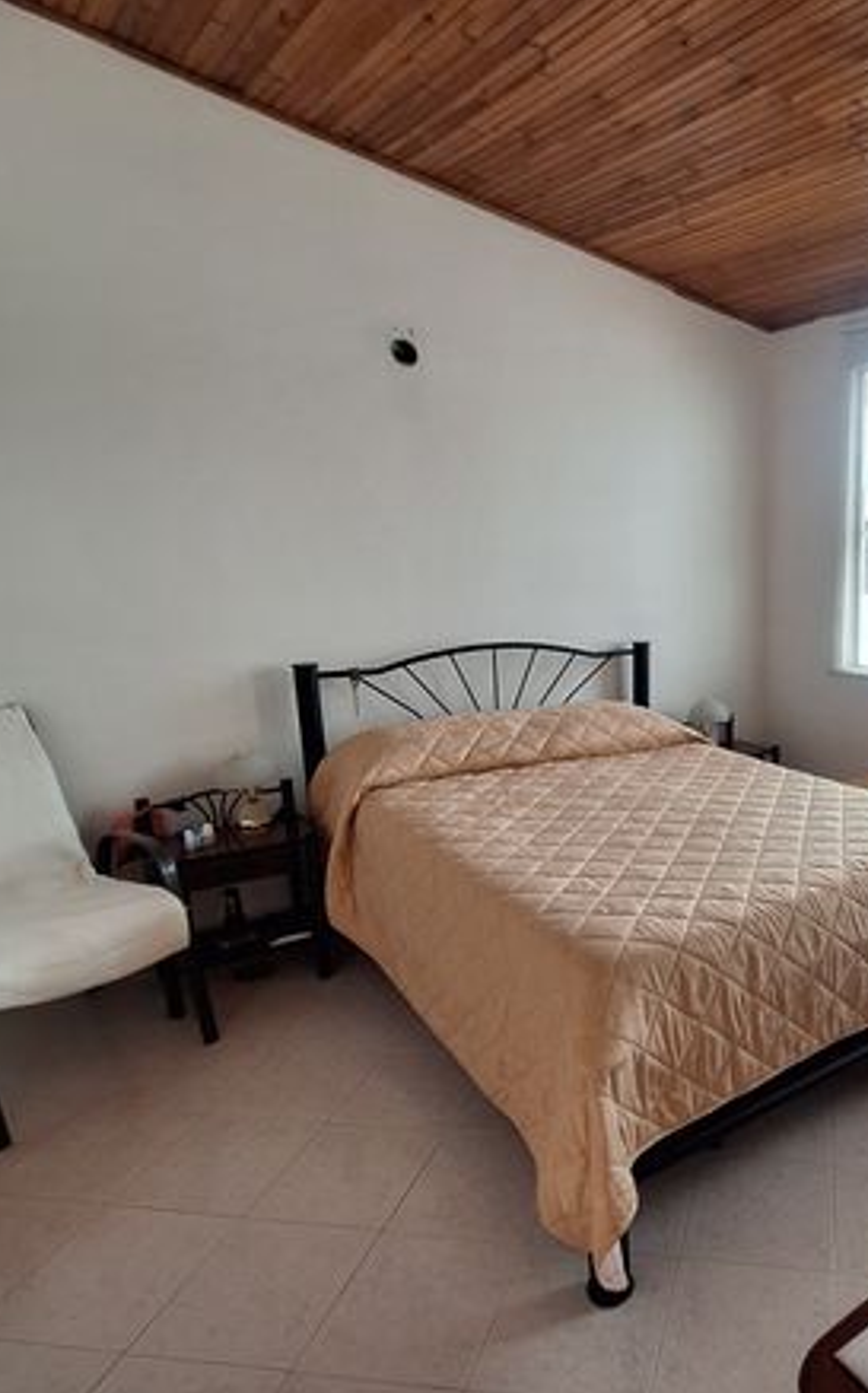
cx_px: 744
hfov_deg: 51.9
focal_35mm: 21
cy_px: 752
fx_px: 796
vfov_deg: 82.2
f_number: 2.2
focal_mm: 1.74
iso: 80
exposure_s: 1/40
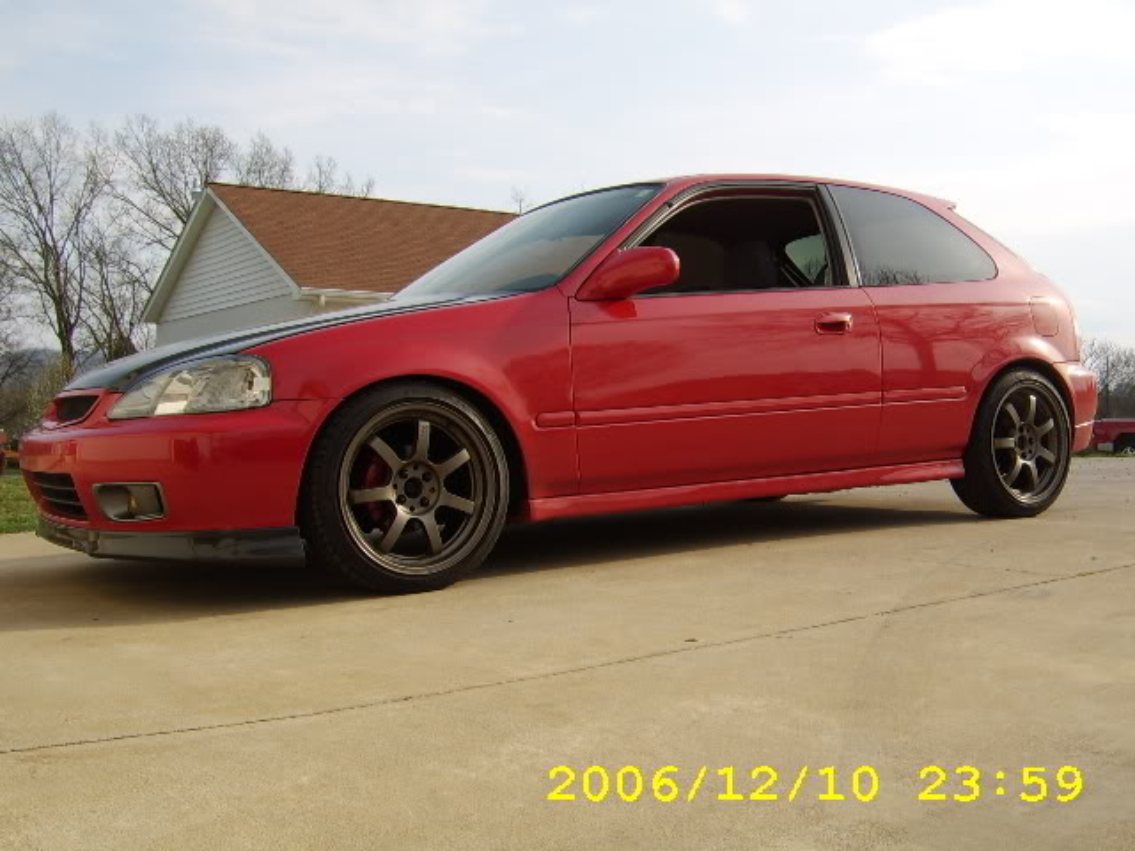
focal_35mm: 31
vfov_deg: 45.4
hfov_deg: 58.4
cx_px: 568
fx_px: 1016
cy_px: 426
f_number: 6.7
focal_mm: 8.13
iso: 71
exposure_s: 1/192
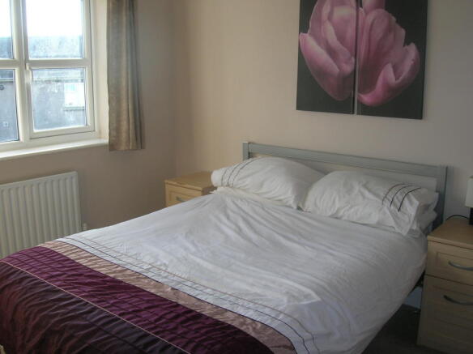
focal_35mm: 34
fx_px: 464
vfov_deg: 41.7
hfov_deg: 54.0
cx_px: 236
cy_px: 177
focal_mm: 5.7
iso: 71
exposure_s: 1/42
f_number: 4.9
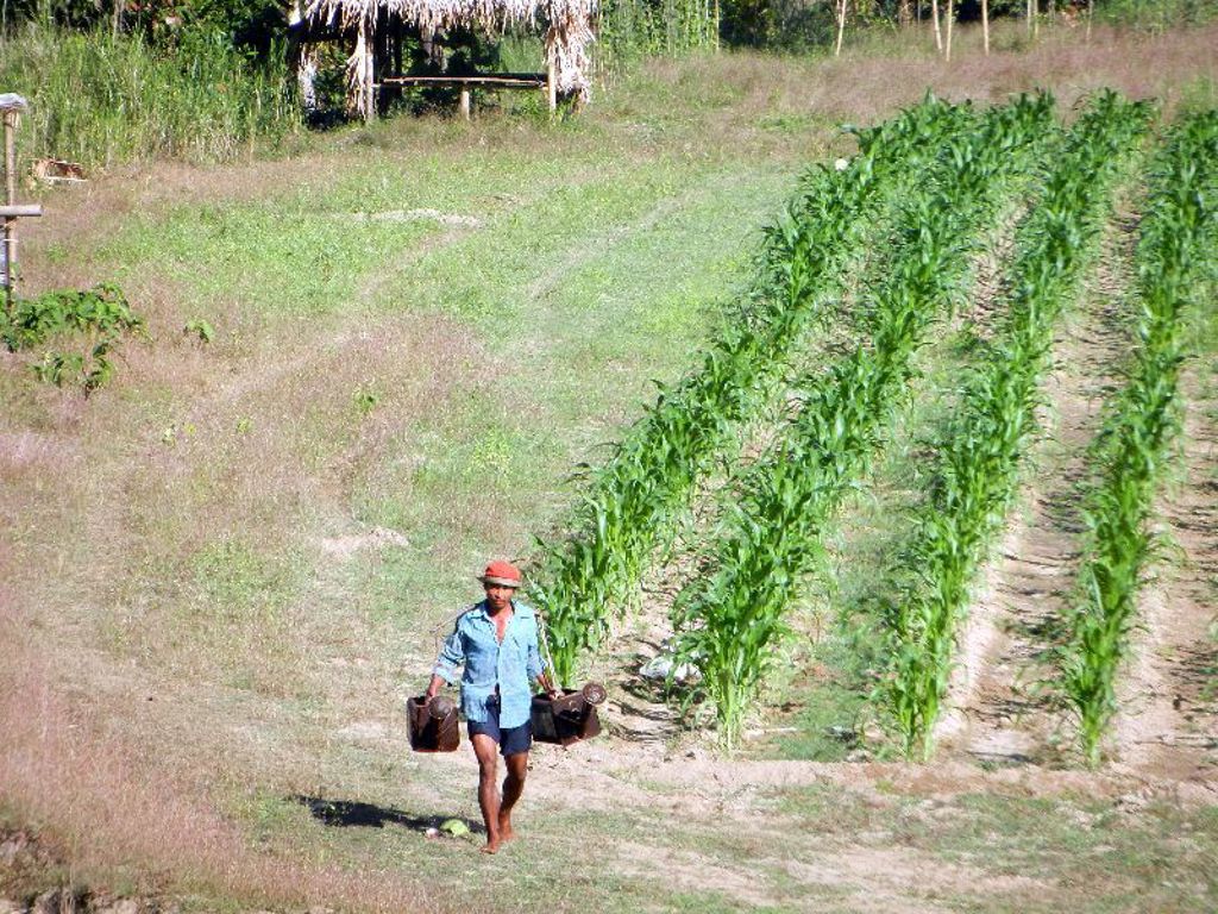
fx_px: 15834
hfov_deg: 4.4
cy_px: 457
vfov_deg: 3.3
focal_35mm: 450
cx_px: 609
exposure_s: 1/500
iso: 160
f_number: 5.9
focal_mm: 81
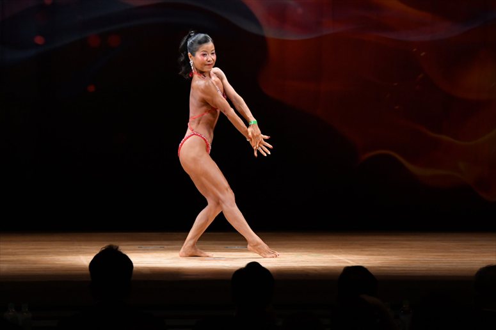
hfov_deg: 9.2
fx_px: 3099
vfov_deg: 6.1
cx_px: 248
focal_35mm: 225
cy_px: 165
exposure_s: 1/400
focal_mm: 150
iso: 3200
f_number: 5.6
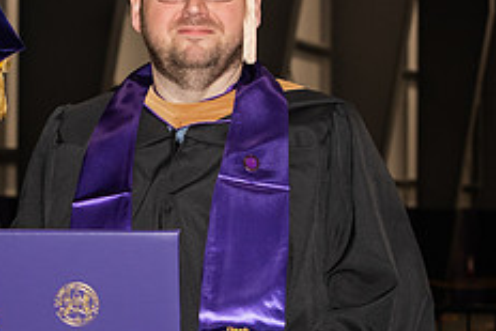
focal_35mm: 175
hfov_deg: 11.6
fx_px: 2413
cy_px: 221
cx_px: 6
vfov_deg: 7.9
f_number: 5.6
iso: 1000
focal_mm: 70
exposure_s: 1/200
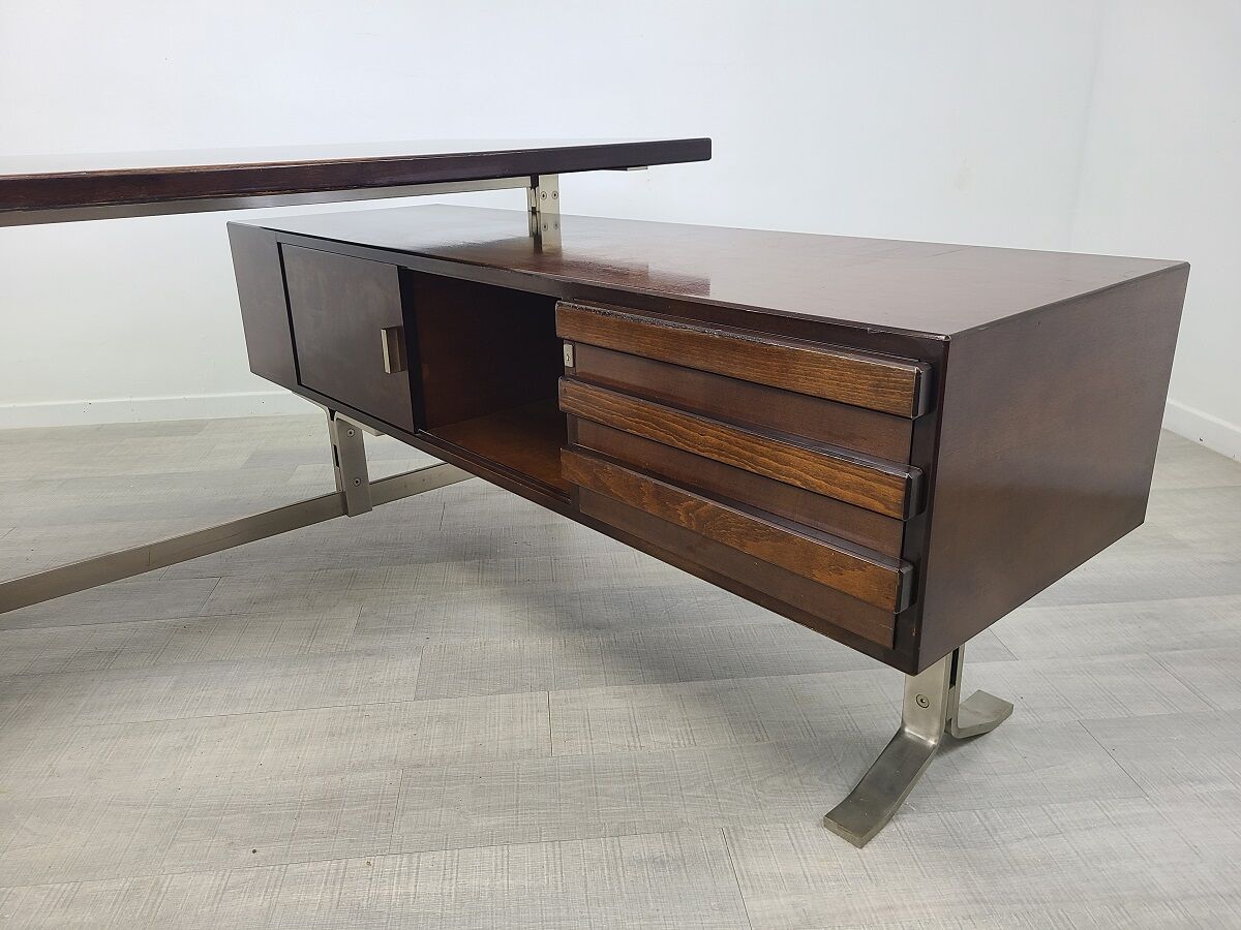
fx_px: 932
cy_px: 465
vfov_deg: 53.1
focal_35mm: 26
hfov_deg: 67.3
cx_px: 620
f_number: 1.8
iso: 80
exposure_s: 1/50
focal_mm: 5.4
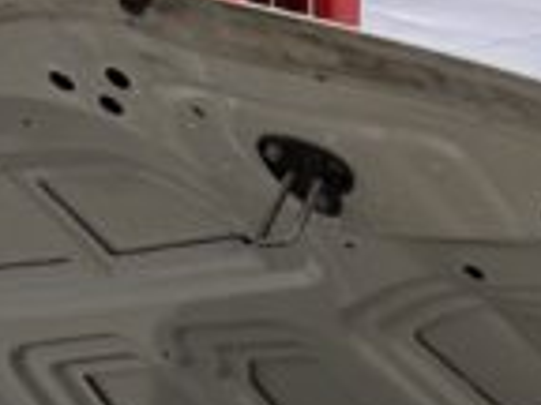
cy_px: 938
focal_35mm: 171
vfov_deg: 8.1
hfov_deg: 11.5
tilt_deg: -5.6
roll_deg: -0.5
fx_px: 2672
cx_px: 500
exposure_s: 1/60
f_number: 1.78
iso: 160
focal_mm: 6.76
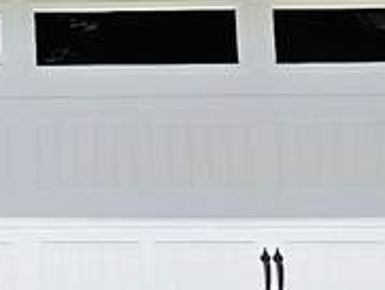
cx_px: -338
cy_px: -60
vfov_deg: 10.9
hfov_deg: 13.1
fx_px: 1491
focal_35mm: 134
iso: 40
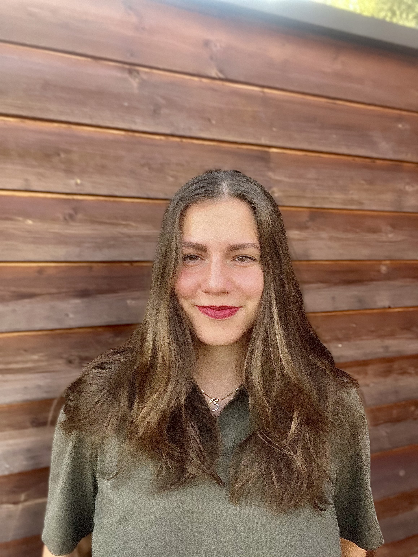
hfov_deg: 46.8
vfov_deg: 60.0
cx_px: 209
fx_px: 483
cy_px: 278
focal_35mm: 30
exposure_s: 1/121
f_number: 2.2
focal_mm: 2.71
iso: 50
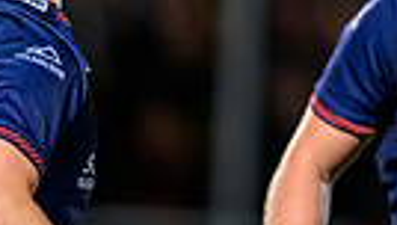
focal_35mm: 2564
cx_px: 744
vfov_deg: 0.5
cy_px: -330
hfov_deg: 0.8
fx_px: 27045
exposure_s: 1/1000
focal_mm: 560
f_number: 4
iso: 6400
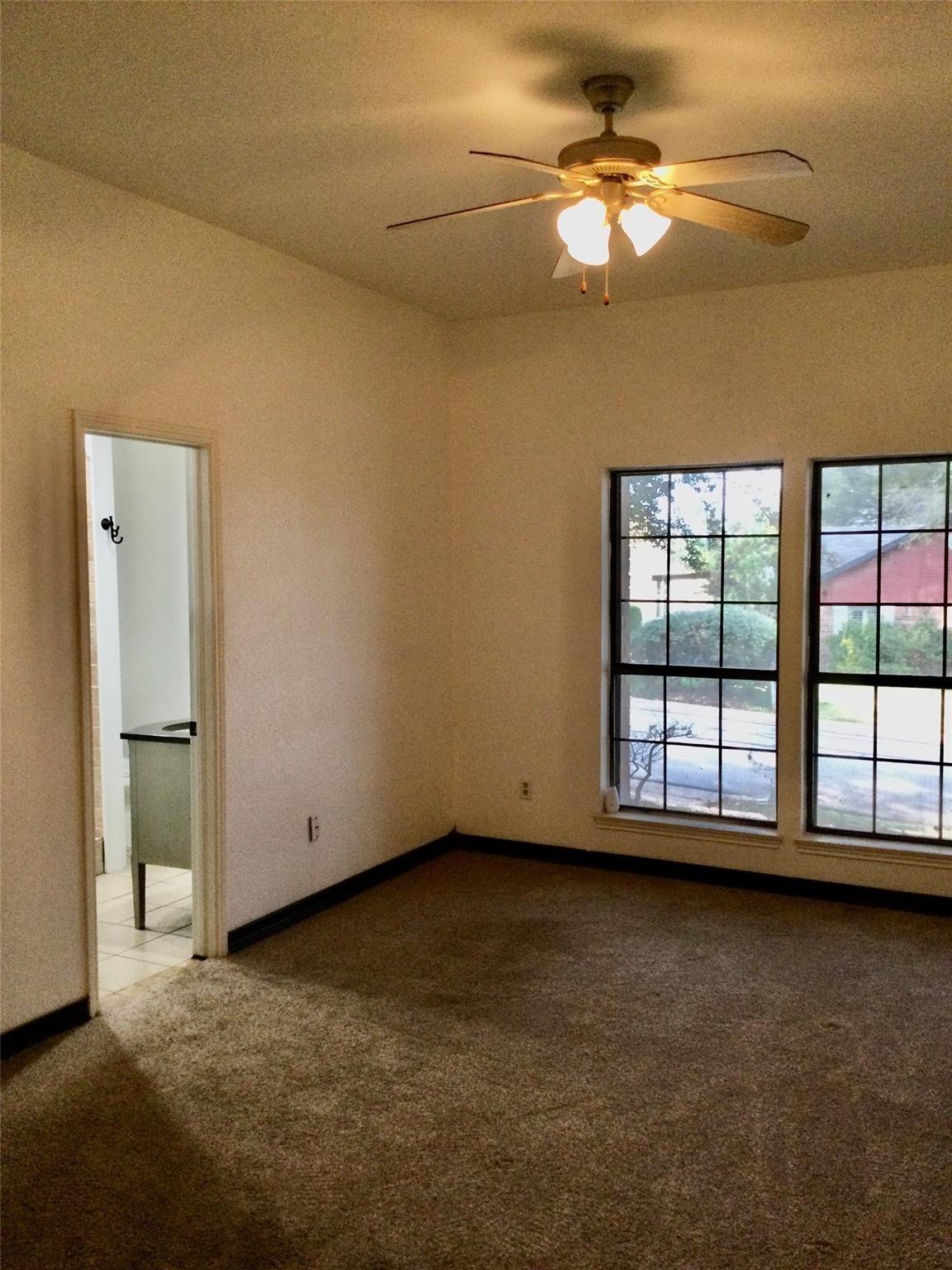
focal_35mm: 31
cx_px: 476
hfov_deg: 45.4
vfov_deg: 58.4
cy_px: 635
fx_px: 1137
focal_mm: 3.3
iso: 125
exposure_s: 1/30
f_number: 2.4
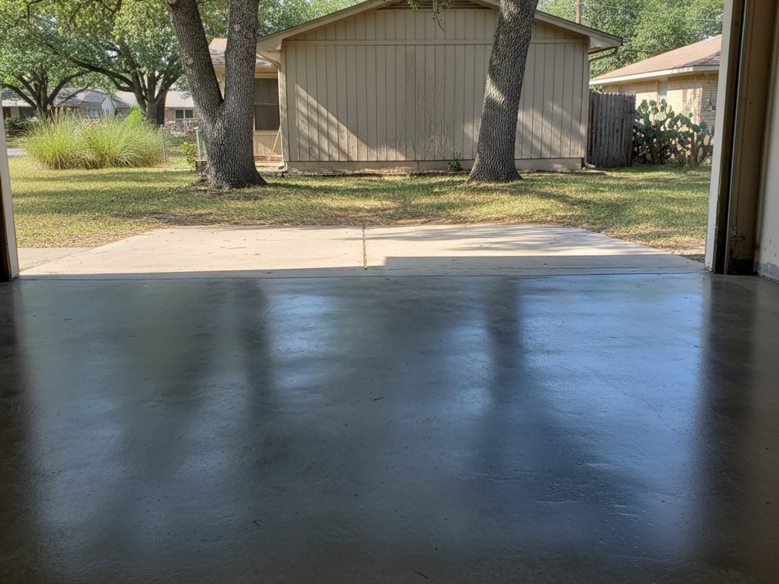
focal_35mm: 24
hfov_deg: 71.6
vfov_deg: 56.8
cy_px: 292
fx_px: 540
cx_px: 390
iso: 472
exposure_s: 1/1465
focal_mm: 6.8
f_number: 1.78
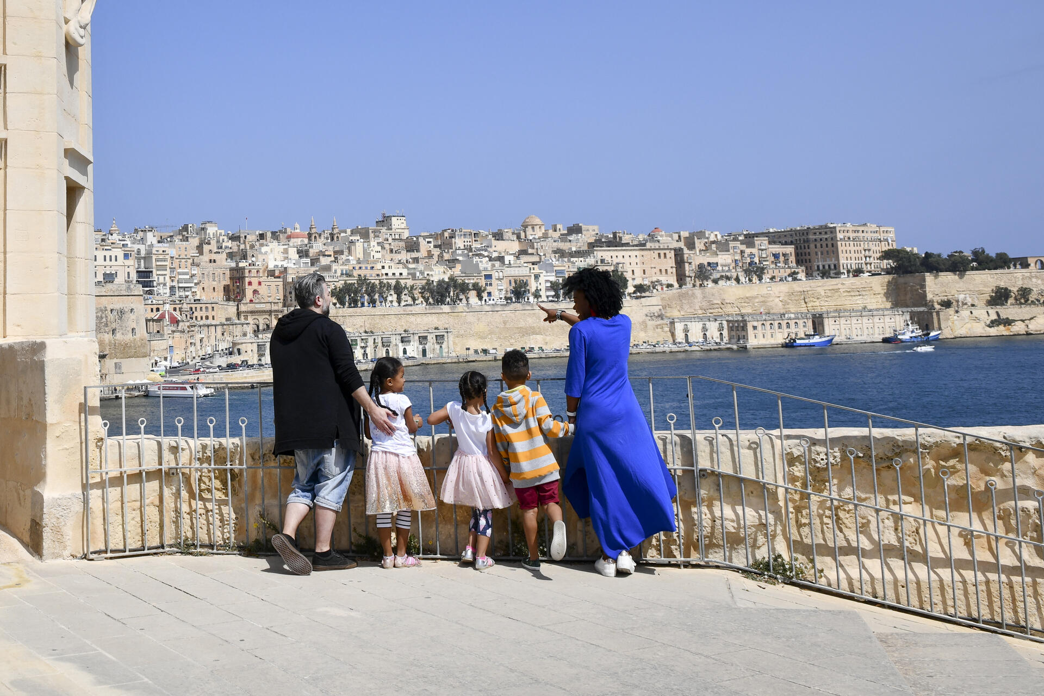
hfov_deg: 73.7
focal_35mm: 24
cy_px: 348
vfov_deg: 53.1
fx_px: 696
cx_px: 522
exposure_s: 1/800
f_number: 8
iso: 100
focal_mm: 24
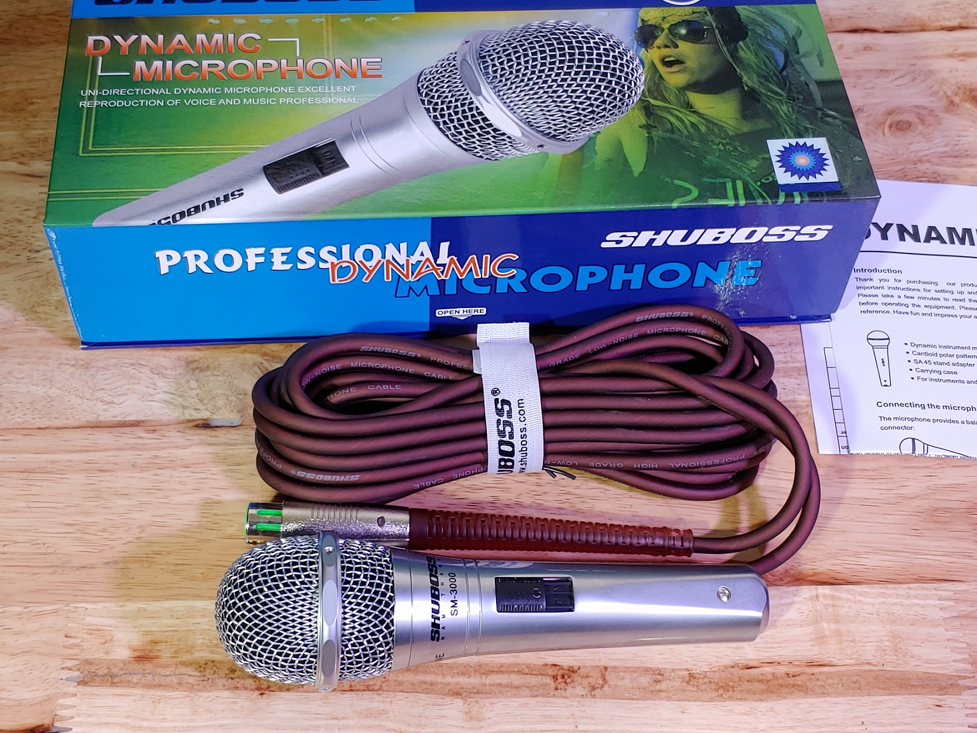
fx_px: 1326
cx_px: 488
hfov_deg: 40.4
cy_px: 366
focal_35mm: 47
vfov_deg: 30.9
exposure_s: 1/40
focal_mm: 4.23
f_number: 1.5
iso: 150
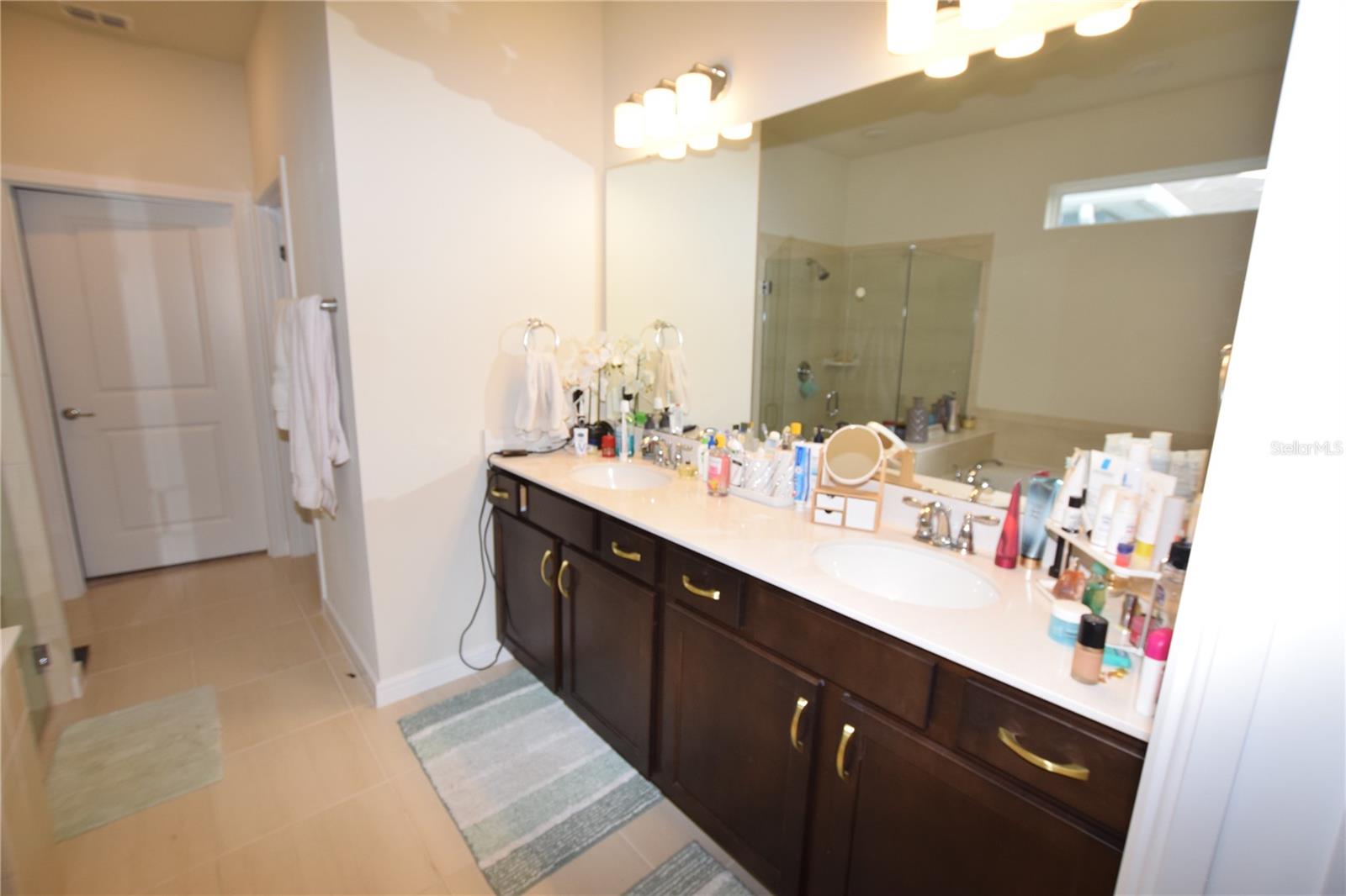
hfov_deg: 100.4
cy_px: 448
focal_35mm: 15
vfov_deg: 77.3
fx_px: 561
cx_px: 673
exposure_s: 1/125
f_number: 5.6
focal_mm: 10
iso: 560
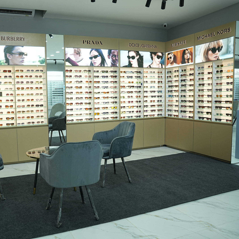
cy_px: 120
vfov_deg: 52.5
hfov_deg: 51.3
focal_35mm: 31
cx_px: 75
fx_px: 242
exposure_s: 1/100
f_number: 4
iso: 200
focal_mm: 24
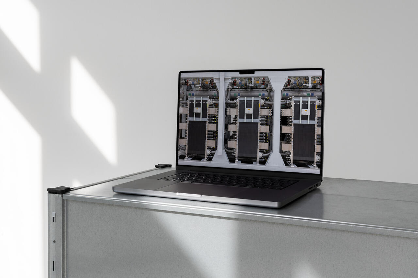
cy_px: 139
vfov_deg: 29.2
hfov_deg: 42.7
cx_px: 209
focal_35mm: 46
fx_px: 534
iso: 100
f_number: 16
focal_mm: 46
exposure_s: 1/50
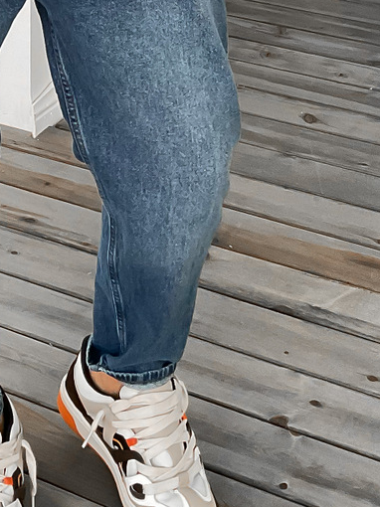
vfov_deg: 20.0
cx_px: 17
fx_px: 1333
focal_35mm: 91
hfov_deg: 16.0
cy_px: -130
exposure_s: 1/100
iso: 64
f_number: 1.8
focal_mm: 3
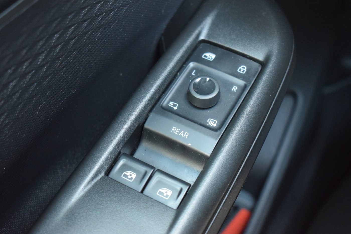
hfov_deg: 35.1
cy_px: 117
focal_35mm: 57
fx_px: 556
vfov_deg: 23.8
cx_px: 176
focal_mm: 38
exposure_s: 1/60
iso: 3600
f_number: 4.8
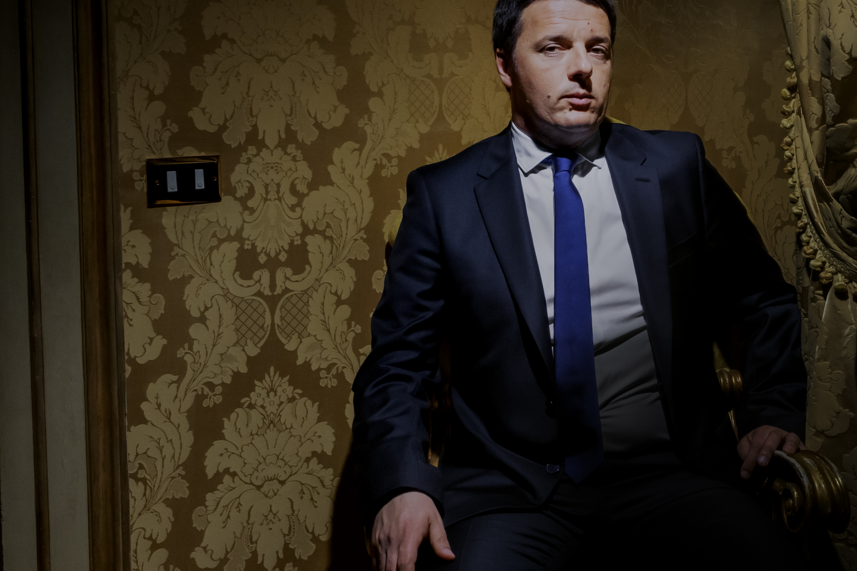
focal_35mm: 65
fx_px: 1547
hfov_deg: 30.7
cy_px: 186
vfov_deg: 20.8
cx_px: 577
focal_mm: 16
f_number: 8
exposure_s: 1/200
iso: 320
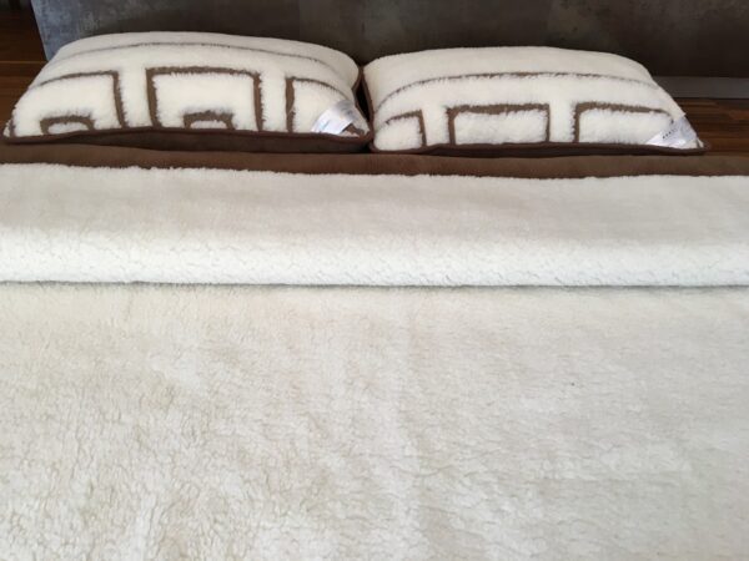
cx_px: 374
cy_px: 280
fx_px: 627
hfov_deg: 61.7
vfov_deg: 48.2
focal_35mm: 29
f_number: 2.2
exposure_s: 1/33
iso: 32
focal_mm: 4.15
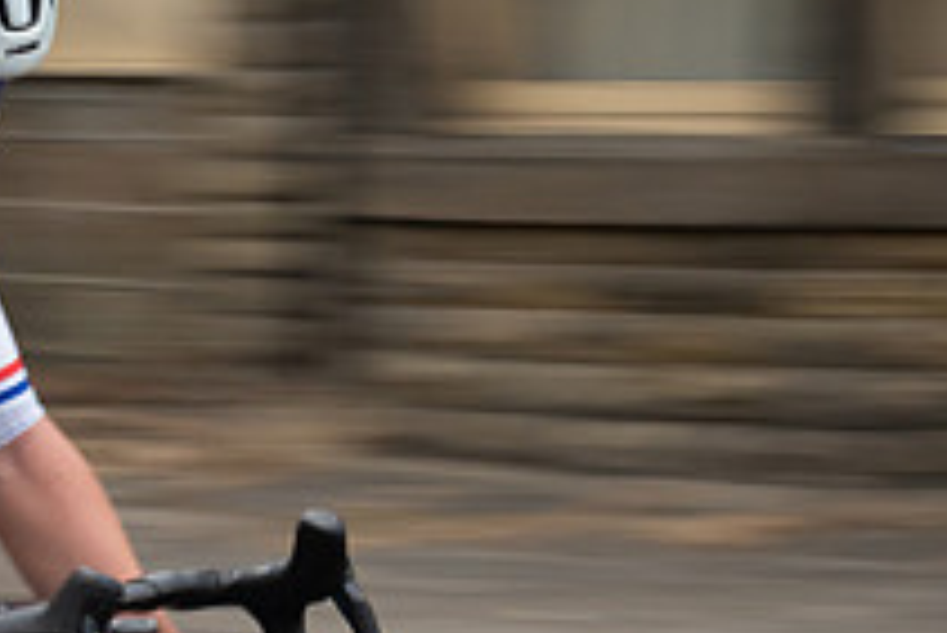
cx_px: 290
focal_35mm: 244
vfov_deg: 5.6
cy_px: 61
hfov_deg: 8.4
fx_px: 6423
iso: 1250
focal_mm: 69
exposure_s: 1/160
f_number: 9
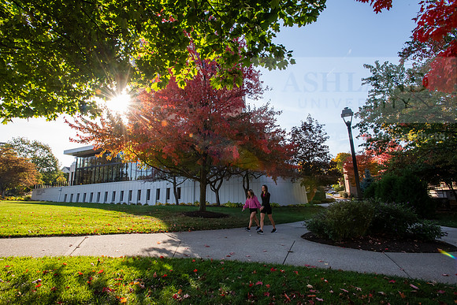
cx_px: 228
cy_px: 152
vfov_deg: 64.6
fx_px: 241
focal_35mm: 19
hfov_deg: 86.9
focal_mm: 19
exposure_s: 1/125
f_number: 18
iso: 800
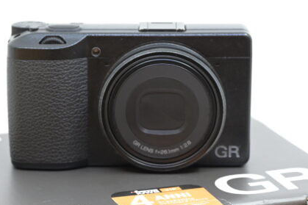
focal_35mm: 159
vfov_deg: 8.5
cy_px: 237
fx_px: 1360
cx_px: 139
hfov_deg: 12.9
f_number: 5.6
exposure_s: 1/160
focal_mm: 65
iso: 1250
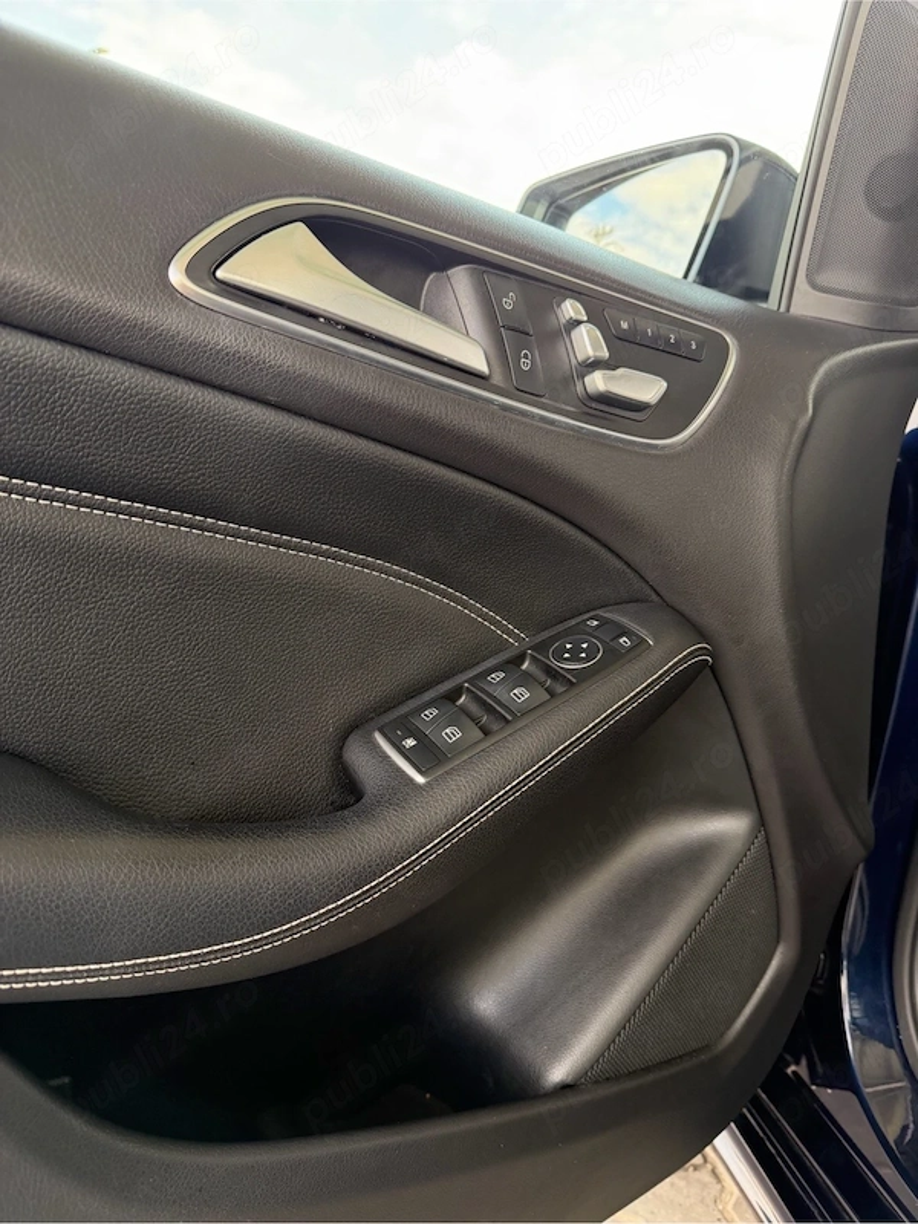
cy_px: 612
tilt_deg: -12.4
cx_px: 459
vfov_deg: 71.6
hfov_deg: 56.8
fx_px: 849
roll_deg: -4.2
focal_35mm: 24
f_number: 1.78
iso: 200
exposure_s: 1/212
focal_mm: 6.76
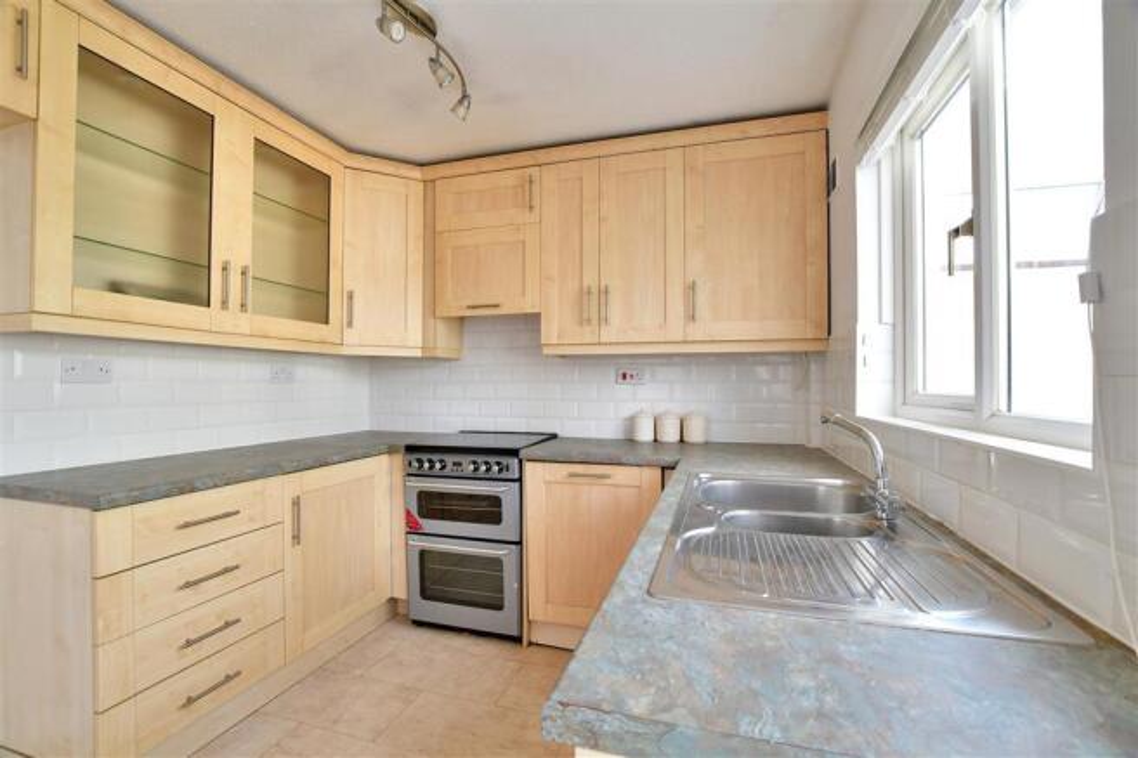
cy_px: 379
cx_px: 569
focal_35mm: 15
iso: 160
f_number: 7.1
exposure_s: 1/8
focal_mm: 10
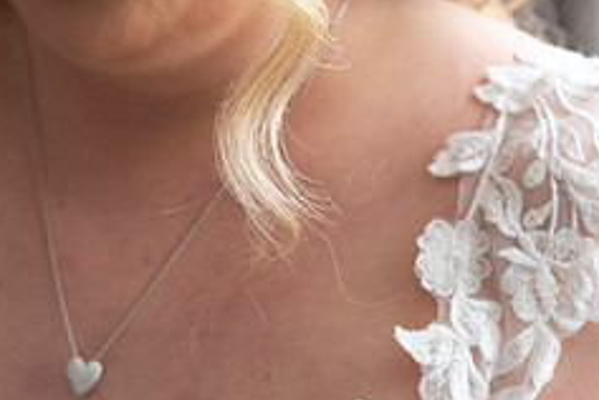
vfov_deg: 6.6
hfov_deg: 9.9
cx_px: 114
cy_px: -81
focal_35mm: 208
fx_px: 3461
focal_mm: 85
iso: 1600
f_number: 4
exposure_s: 1/640
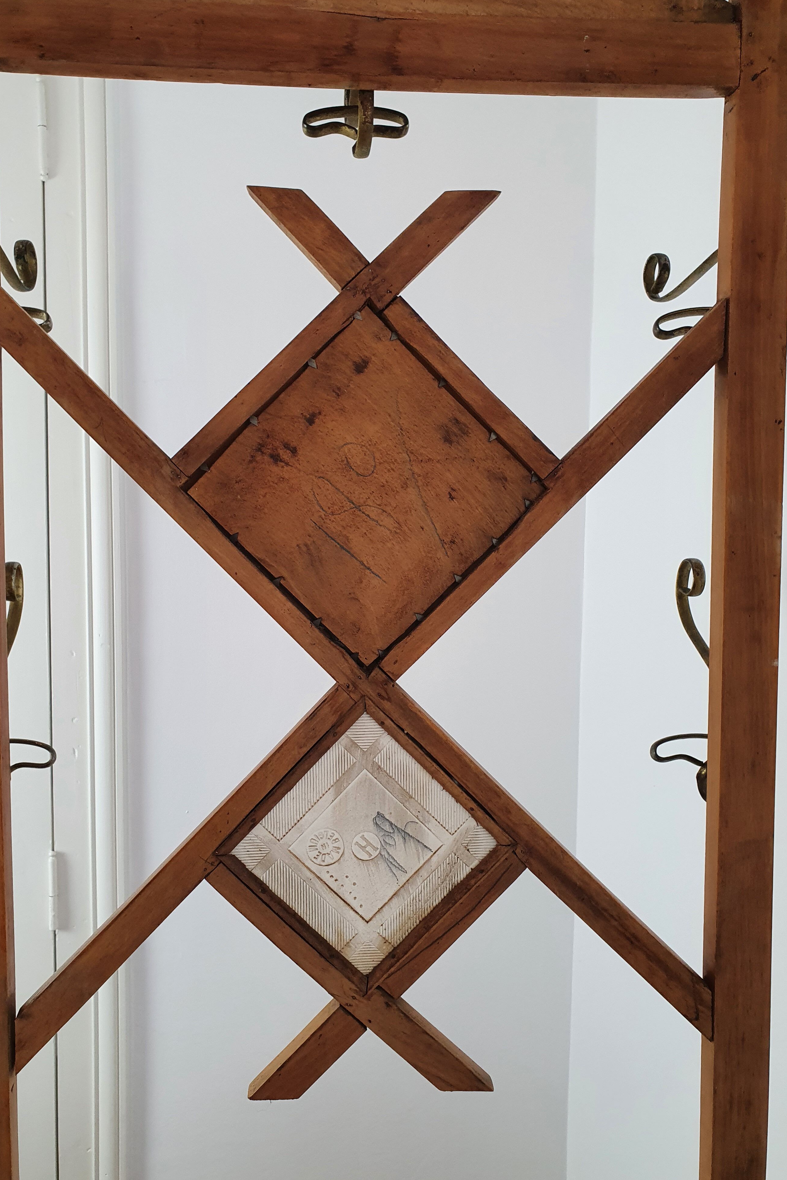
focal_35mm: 28
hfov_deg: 46.4
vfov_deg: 65.5
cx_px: 360
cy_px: 589
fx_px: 918
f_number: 2.4
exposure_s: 1/100
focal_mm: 4.32
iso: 200
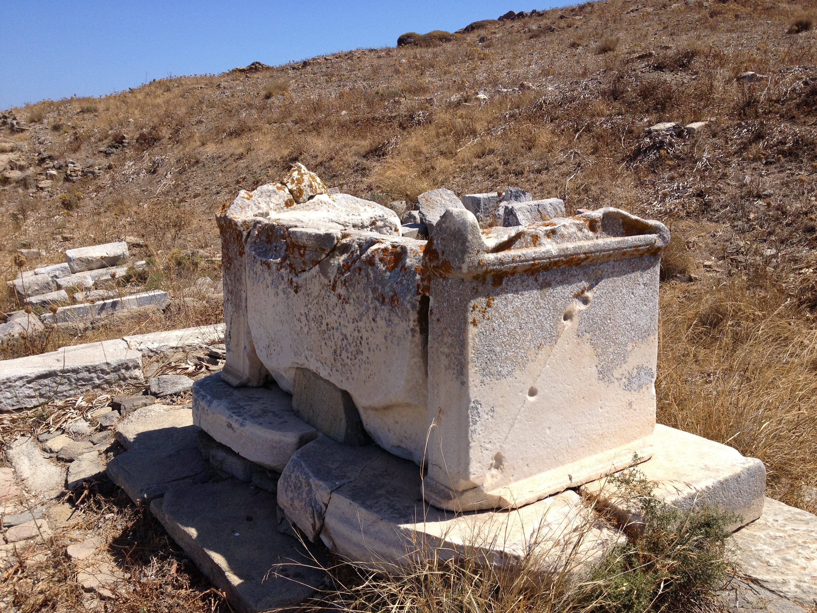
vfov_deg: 40.7
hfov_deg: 52.6
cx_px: 408
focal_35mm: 35
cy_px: 306
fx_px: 826
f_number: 2.4
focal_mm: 4.28
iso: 50
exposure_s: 1/1842
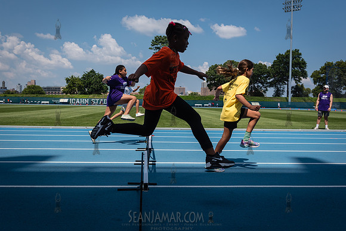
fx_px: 303
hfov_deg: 59.4
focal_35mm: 32
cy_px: 115
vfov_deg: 41.7
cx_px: 165
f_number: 5.6
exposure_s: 1/2500
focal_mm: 29
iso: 400
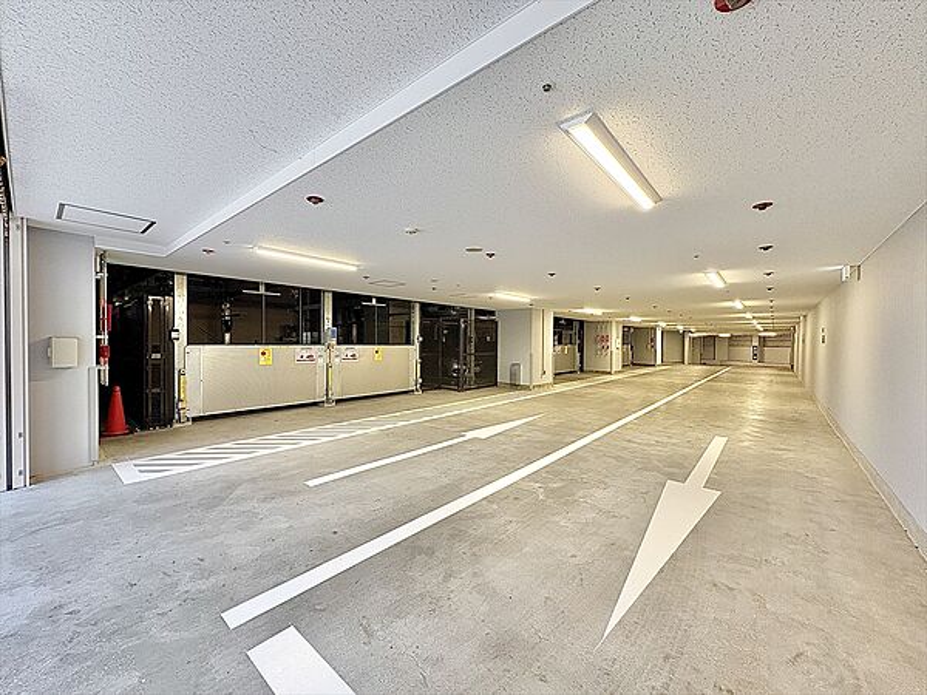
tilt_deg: -0.4
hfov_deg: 102.1
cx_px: 464
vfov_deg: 85.7
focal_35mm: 14
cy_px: 348
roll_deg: -0.1
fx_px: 375
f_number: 2.2
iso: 200
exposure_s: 1/99
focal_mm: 2.22
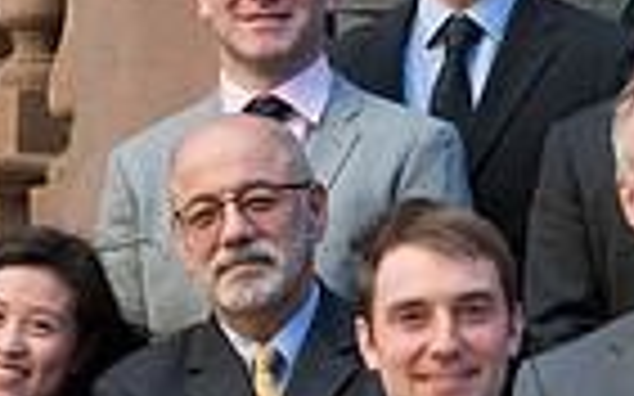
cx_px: 828
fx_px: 4905
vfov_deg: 4.6
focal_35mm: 284
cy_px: -26
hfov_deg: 7.3
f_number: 8
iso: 800
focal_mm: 62
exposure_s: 1/125
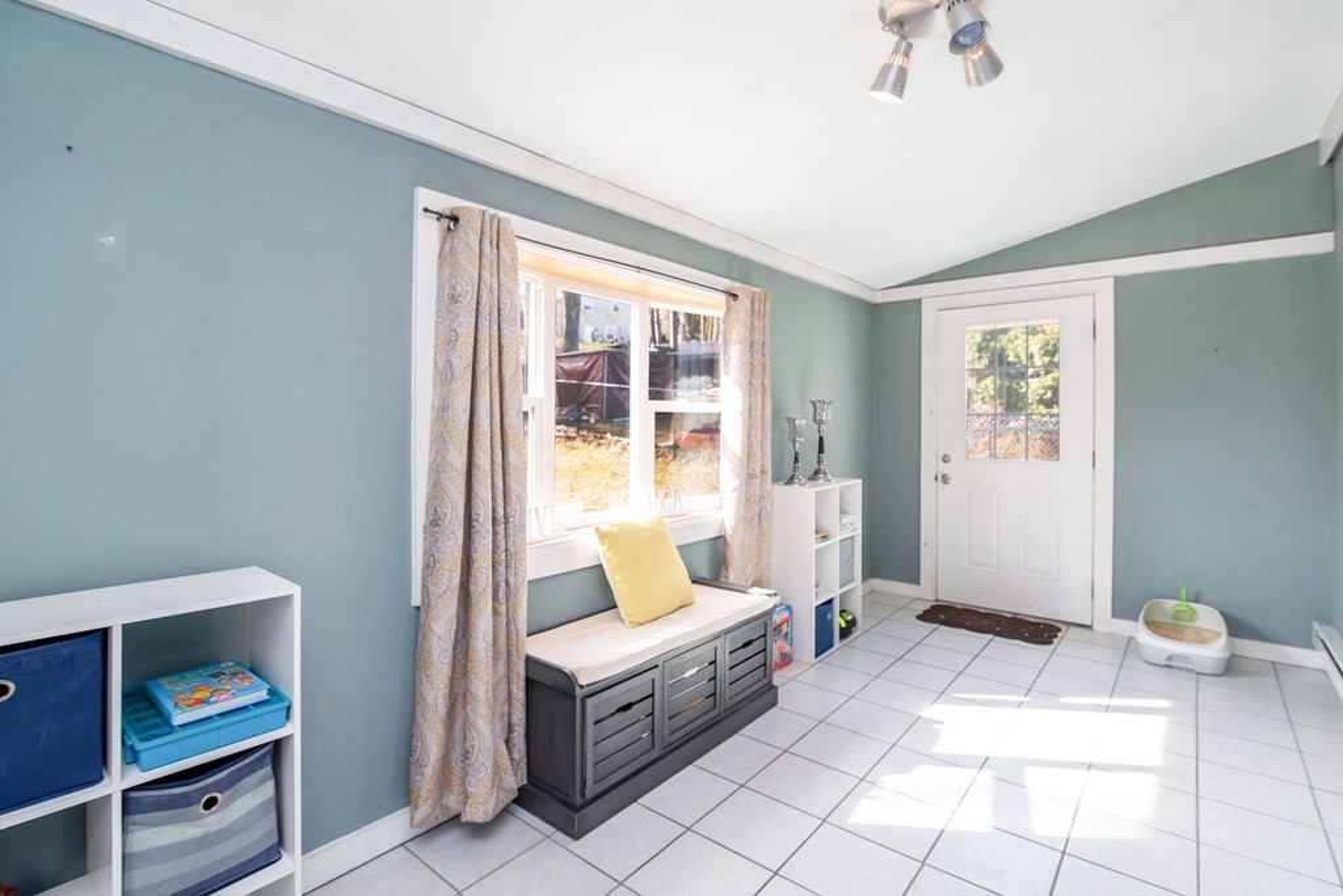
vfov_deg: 73.8
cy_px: 448
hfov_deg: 96.7
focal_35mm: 16
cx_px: 672
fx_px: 597
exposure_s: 1/125
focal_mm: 16
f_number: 5.6
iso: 400
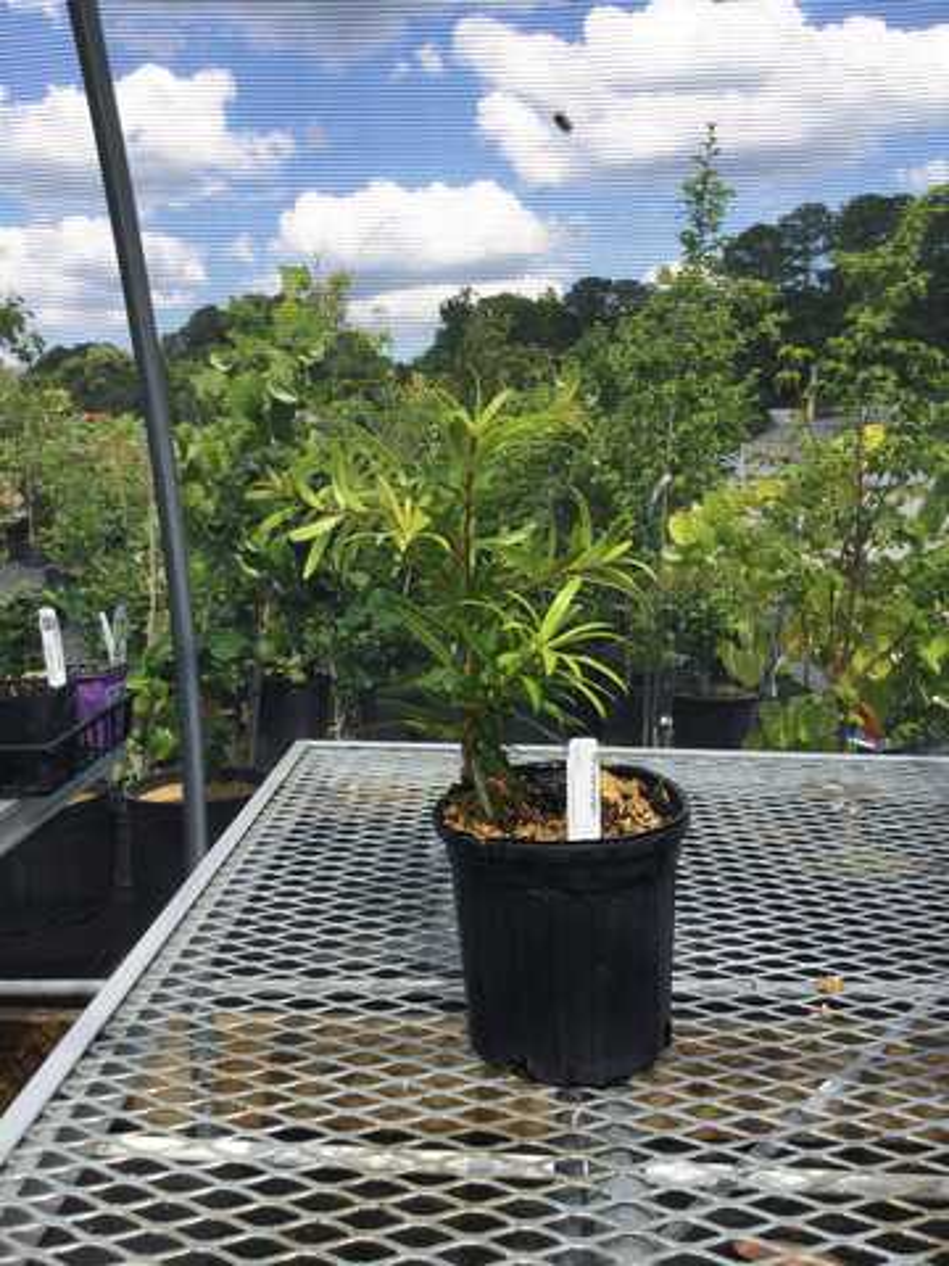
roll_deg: +2.2
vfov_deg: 58.4
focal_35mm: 31
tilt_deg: -9.1
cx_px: 474
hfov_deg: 45.4
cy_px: 633
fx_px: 1133
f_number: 2.4
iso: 25
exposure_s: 1/433
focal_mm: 3.3
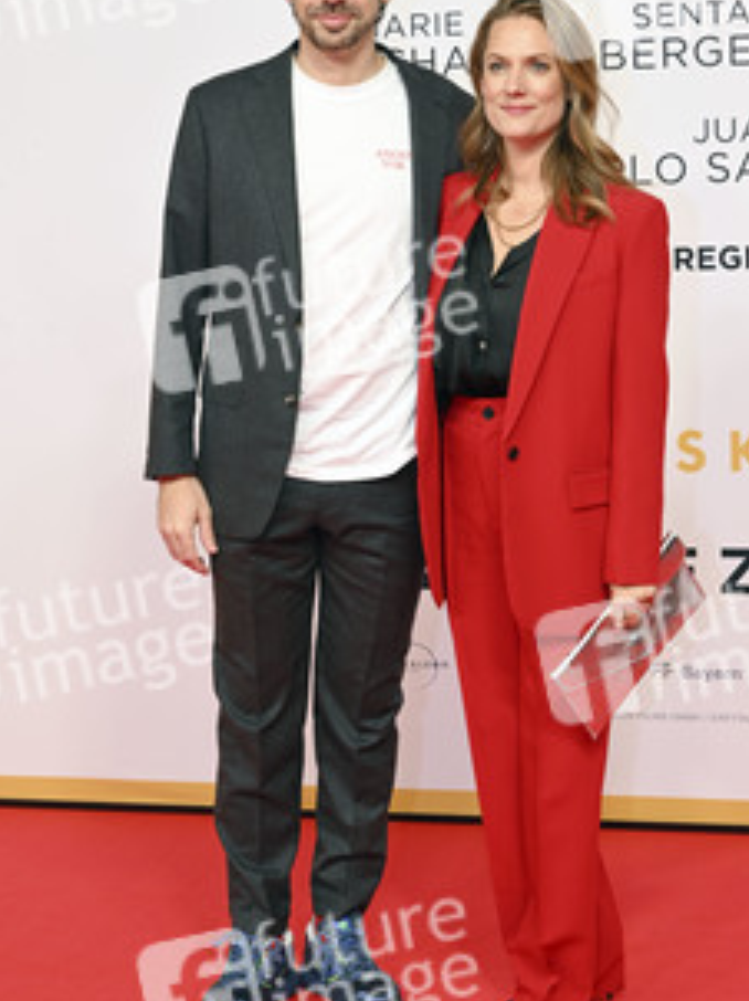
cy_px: 481
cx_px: 404
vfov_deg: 23.3
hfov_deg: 17.5
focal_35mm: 84
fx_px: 2427
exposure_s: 1/125
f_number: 5
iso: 640
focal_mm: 66
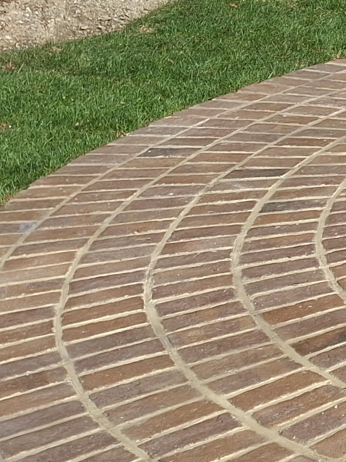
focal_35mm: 112
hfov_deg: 11.0
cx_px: 859
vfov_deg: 17.6
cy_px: 283
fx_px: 1493
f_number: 1.8
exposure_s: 1/644
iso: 40
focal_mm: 4.69
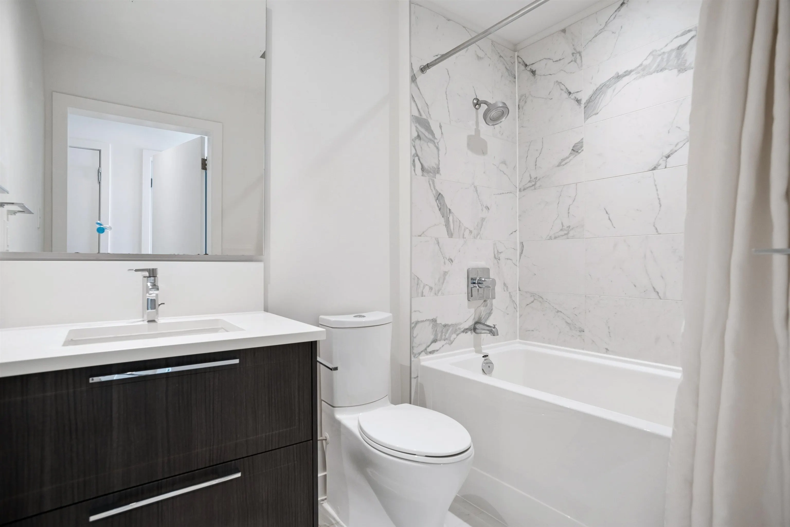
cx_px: 395
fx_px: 395
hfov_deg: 90.0
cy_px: 264
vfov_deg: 67.4
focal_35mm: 18
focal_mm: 18
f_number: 7.1
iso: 320
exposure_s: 1/6
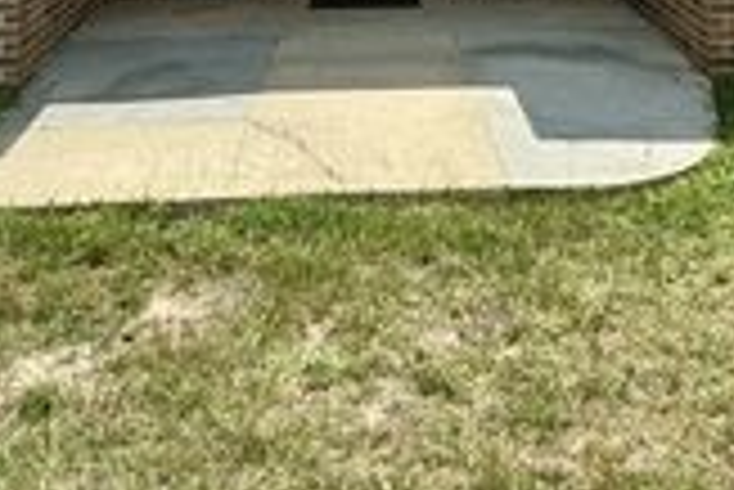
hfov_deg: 35.0
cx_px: 387
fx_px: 1163
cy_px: -247
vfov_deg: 20.4
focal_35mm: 57
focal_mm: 2.22
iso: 50
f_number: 2.2
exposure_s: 1/1449
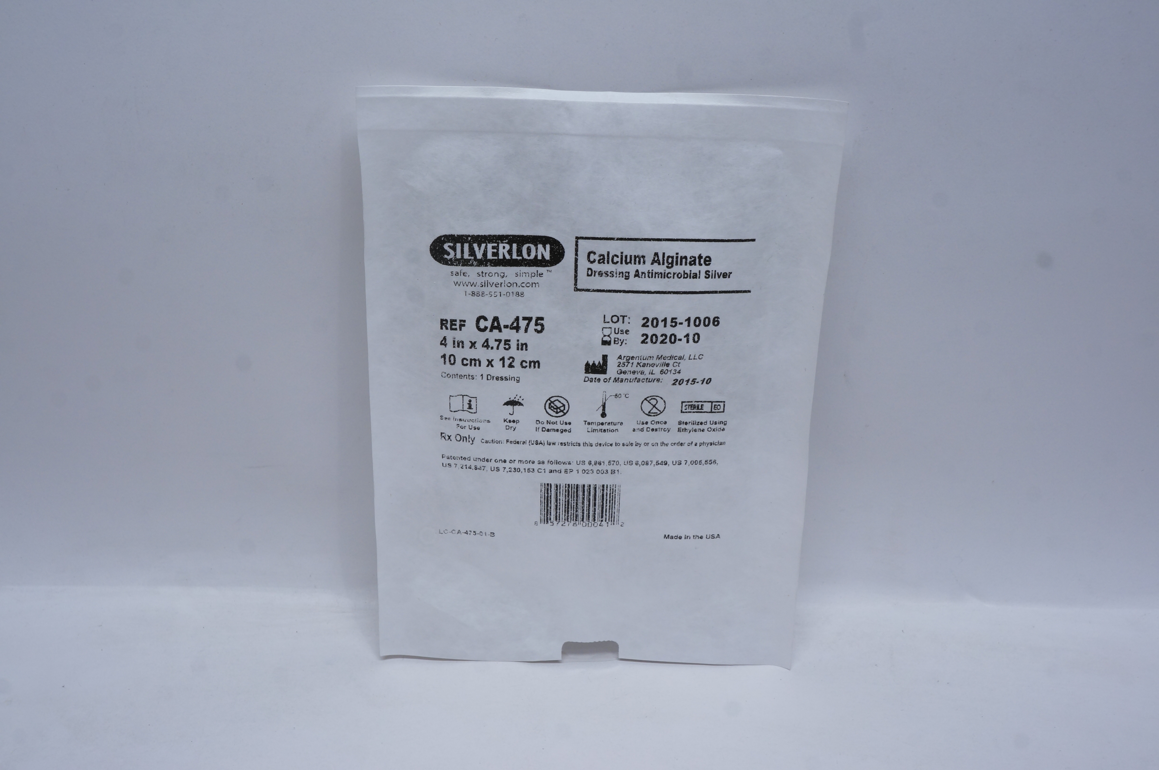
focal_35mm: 39
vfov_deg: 34.1
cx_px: 580
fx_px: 1254
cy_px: 385
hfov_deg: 49.6
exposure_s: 1/20
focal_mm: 26
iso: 400
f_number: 11
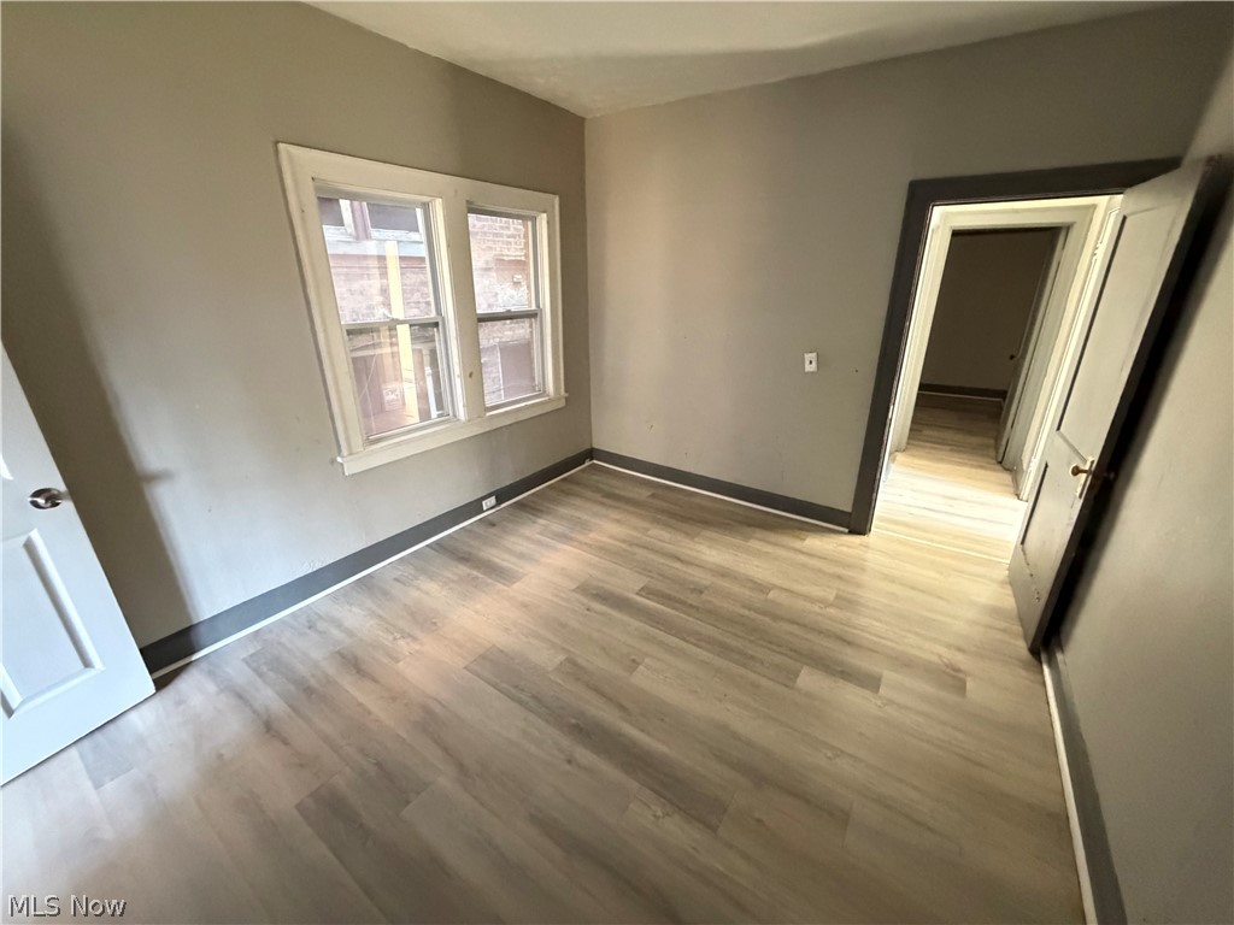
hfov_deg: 102.1
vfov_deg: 85.7
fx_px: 499
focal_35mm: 14
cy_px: 462
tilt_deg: -18.2
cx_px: 617
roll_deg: +2.8
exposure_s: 1/60
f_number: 2.2
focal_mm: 2.22
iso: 1250
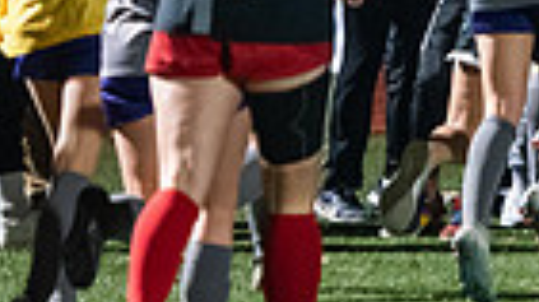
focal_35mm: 539
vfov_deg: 2.2
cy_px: -166
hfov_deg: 4.0
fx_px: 7696
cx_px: 516
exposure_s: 1/640
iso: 8000
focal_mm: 125
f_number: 3.2
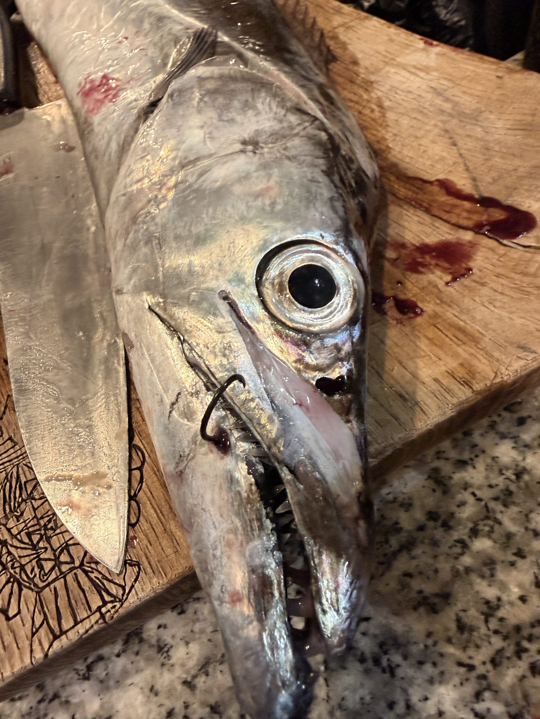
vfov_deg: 71.6
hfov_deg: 56.8
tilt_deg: -55.7
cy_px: 360
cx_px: 270
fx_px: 499
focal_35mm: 24
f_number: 2.2
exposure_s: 1/50
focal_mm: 2.22
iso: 400
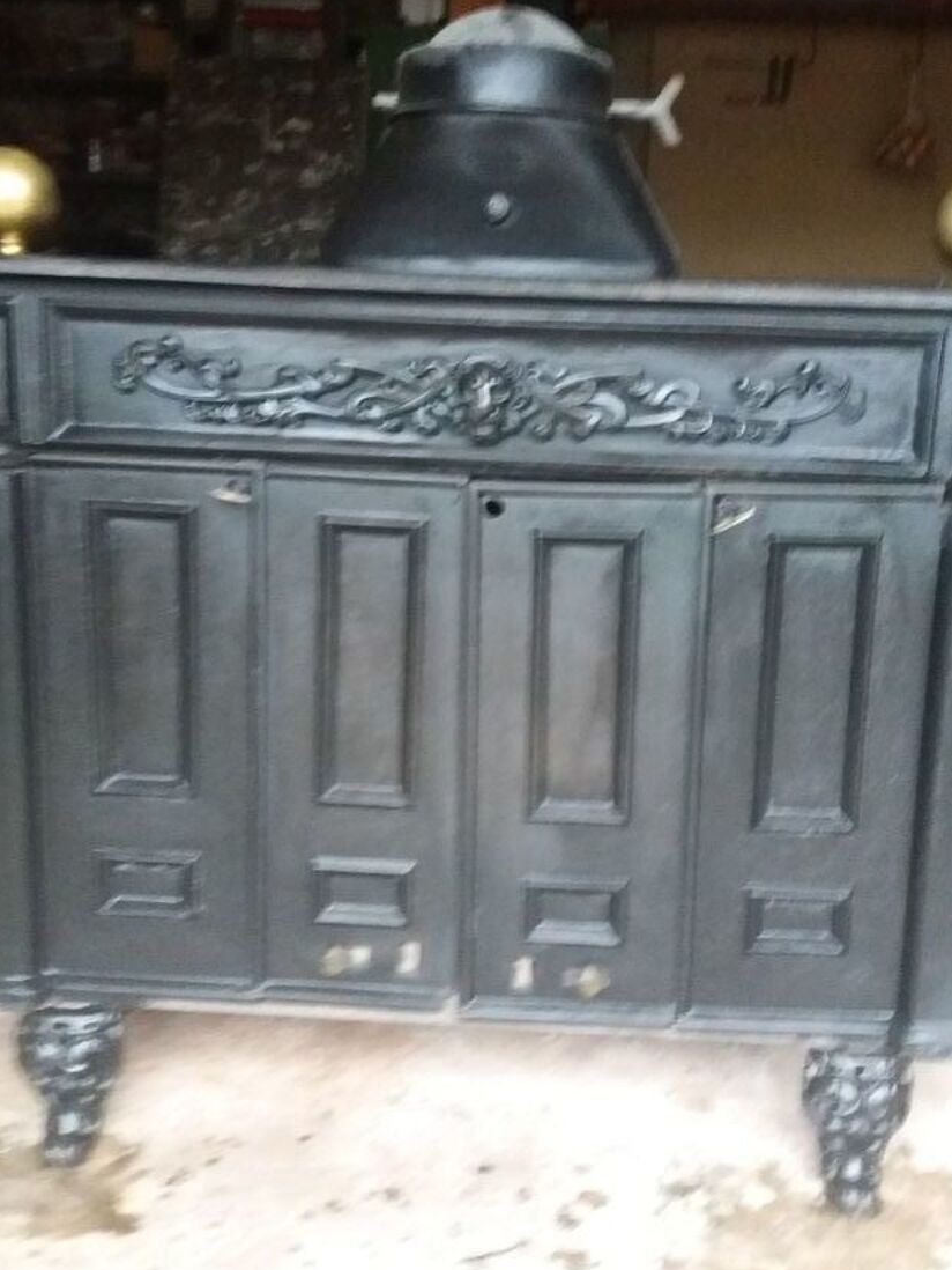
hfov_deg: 41.8
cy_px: 612
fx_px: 1246
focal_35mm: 34
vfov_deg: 53.9
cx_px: 503
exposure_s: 1/17
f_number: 1.9
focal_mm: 3.7
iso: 500
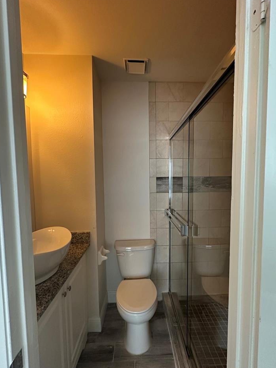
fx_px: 191
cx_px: 146
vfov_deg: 87.7
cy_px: 193
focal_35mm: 18
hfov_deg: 71.5
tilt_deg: -3.6
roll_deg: -1.0
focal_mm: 2.22
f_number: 2.2
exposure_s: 1/120
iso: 320
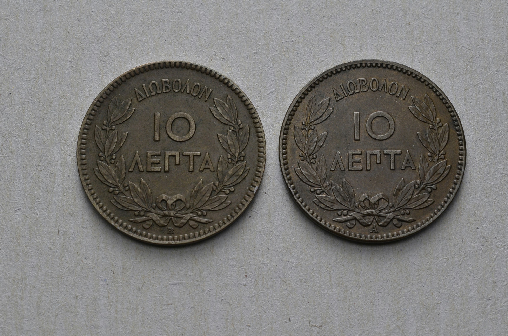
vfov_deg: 16.5
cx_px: 254
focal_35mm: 82
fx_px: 1162
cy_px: 168
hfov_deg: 24.7
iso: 400
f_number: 14
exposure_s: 1/250
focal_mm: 55
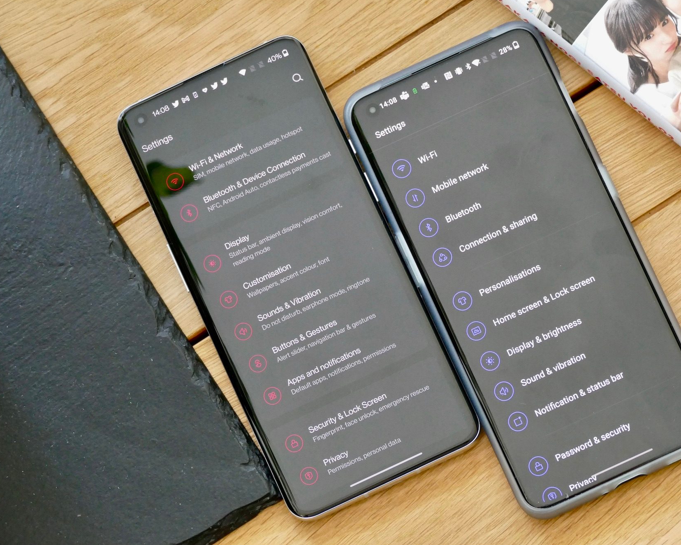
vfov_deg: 10.1
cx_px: 402
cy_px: 271
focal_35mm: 153
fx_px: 3084
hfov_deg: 12.6
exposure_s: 1/50
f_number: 4.5
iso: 1600
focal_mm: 49.07
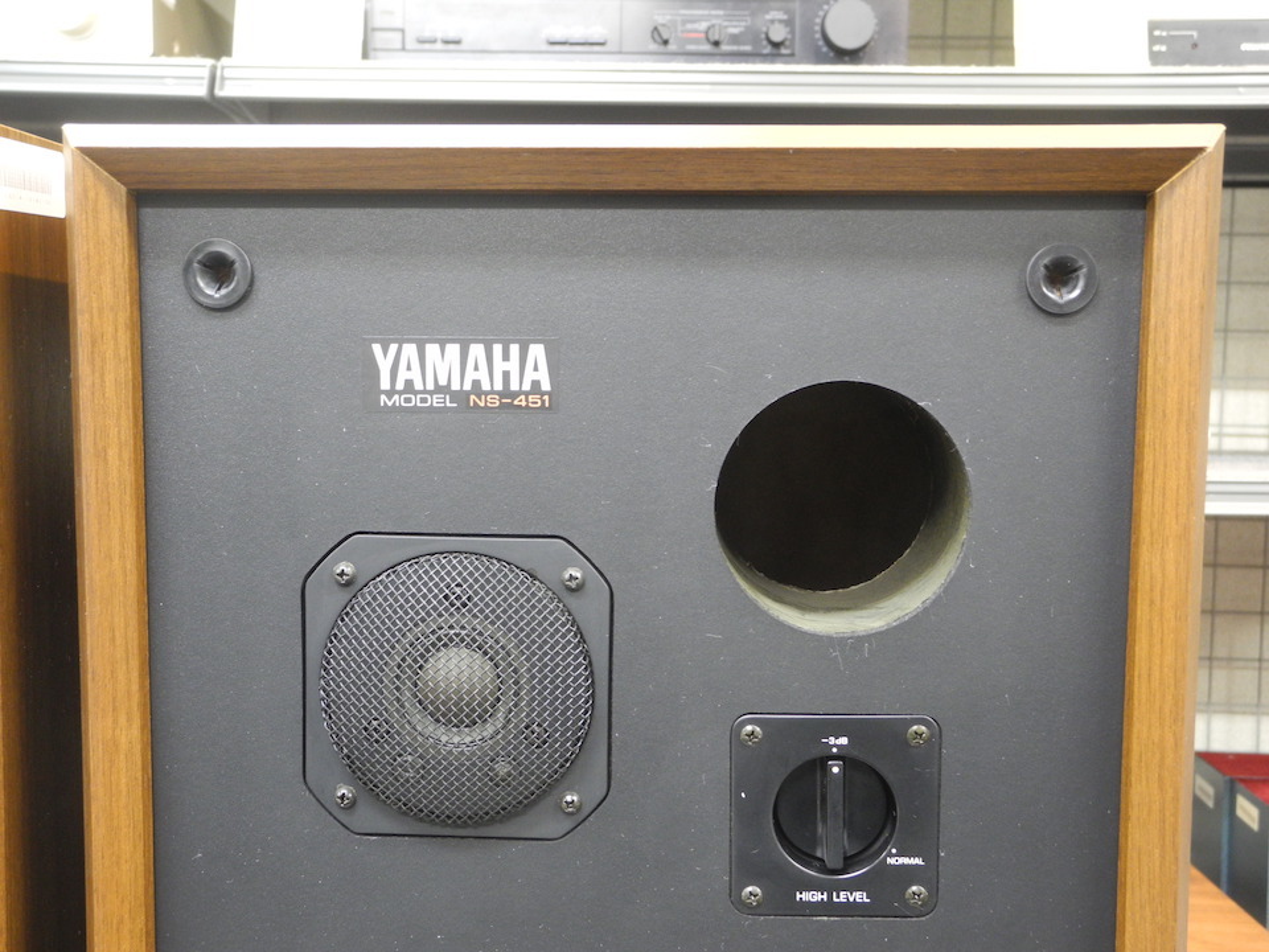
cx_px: 634
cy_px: 476
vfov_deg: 35.1
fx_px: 1503
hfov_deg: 45.8
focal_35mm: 41
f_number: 3.2
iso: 400
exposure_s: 1/7.7
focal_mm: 8.8
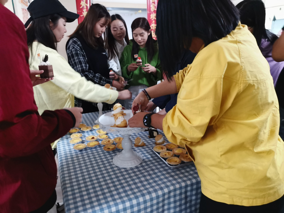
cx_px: 142
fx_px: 222
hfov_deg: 65.3
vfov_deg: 51.4
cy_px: 106
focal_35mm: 27
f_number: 1.8
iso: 800
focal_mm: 4.75
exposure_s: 1/30
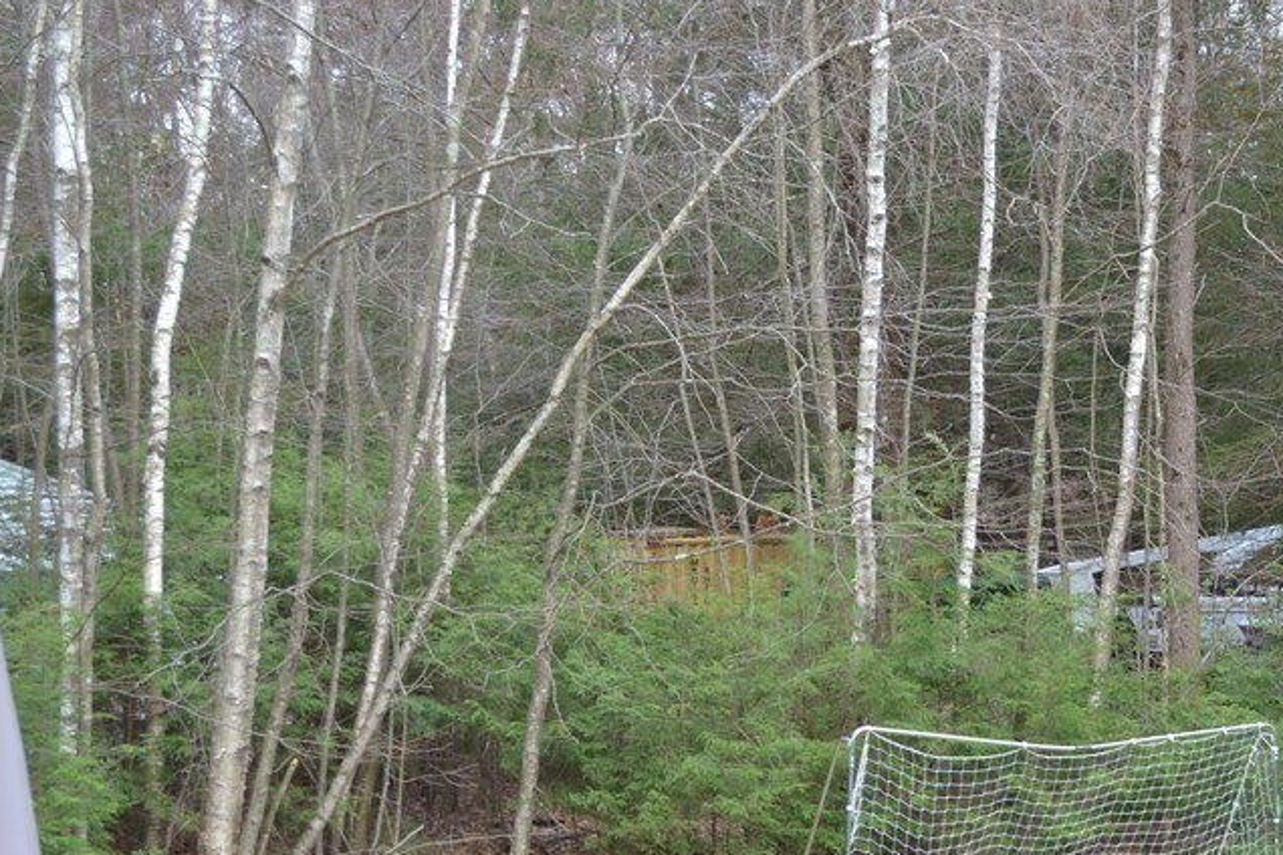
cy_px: 675
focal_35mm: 87
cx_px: 896
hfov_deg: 23.2
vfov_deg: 15.6
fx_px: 3100
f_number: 5
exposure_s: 1/80
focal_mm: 36
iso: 400
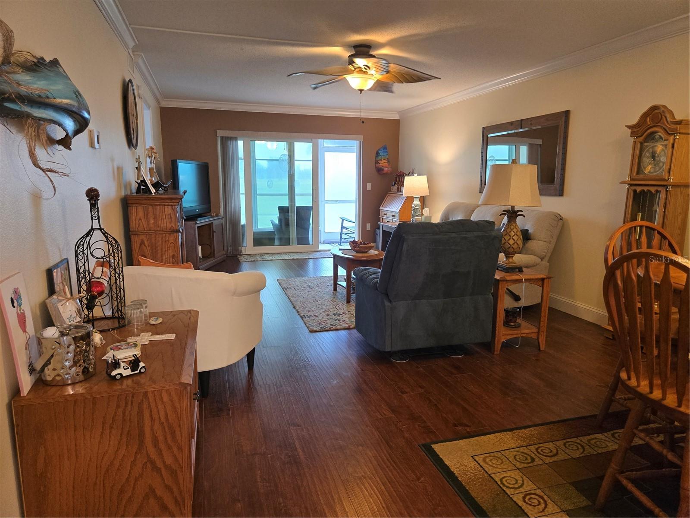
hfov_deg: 73.9
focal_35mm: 23
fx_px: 458
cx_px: 345
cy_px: 259
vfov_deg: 58.9
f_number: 1.8
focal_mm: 5.4
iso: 200
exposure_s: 1/120
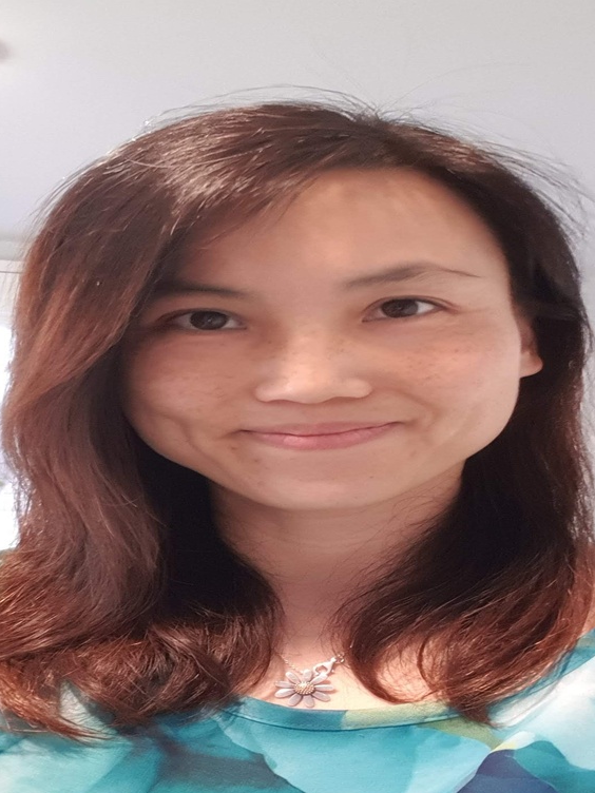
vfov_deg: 55.3
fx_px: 756
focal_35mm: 33
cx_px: 312
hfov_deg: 42.9
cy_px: 420
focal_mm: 2.92
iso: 320
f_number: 1.7
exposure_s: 1/25
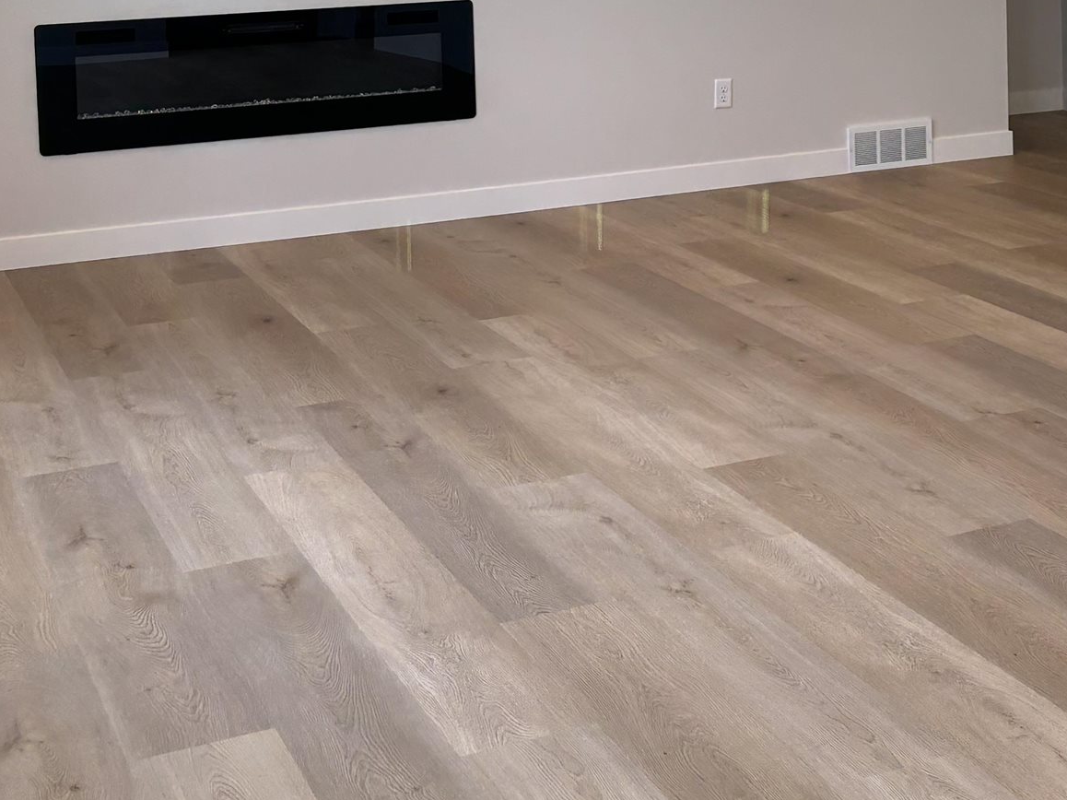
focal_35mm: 69
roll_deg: +0.9
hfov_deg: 26.7
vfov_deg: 20.4
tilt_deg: -3.4
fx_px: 2126
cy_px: -52
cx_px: 1059
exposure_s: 1/169
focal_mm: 5.96
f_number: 1.6
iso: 64
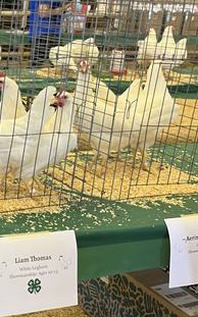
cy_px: 153
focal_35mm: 62
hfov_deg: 19.2
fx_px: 536
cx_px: -67
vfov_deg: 33.0
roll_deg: -0.6
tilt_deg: -17.1
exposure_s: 1/60
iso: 160
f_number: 1.6
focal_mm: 5.1
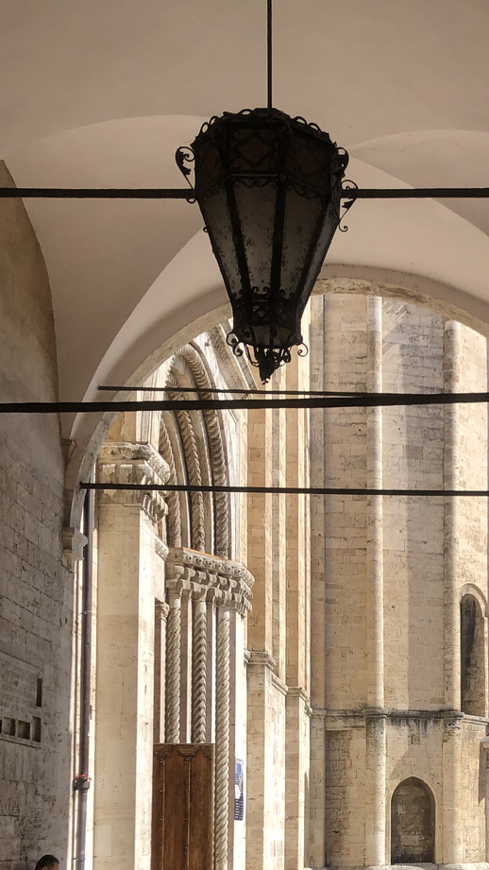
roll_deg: +0.7
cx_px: 520
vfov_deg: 37.1
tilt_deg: +4.0
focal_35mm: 53
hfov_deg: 21.6
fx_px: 1222
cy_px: 753
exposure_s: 1/1567
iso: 20
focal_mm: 4
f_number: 1.8
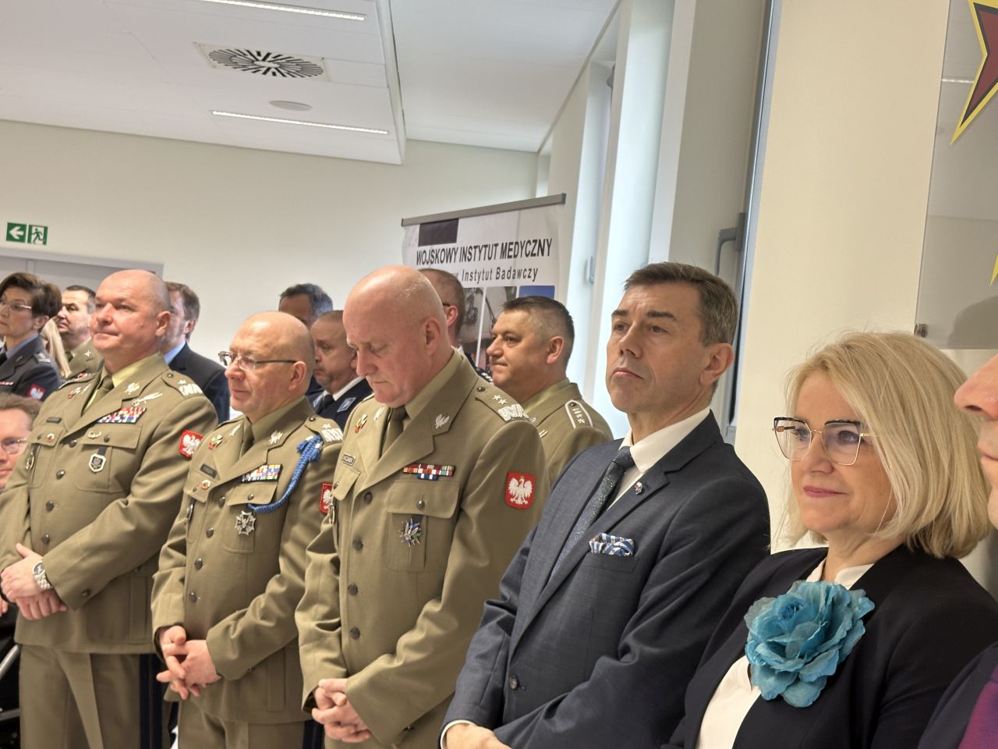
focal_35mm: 48
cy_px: 374
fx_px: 1384
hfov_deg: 39.7
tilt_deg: -1.2
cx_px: 499
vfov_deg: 30.3
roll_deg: -5.8
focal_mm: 6.86
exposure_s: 1/50
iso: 80
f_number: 1.78
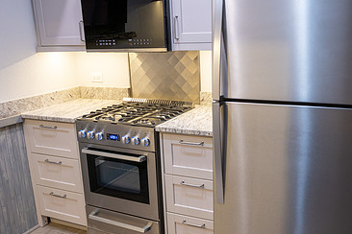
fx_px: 372
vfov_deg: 35.0
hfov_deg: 50.7
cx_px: 187
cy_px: 137
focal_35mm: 38
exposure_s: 1/80
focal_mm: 24
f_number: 4
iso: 640
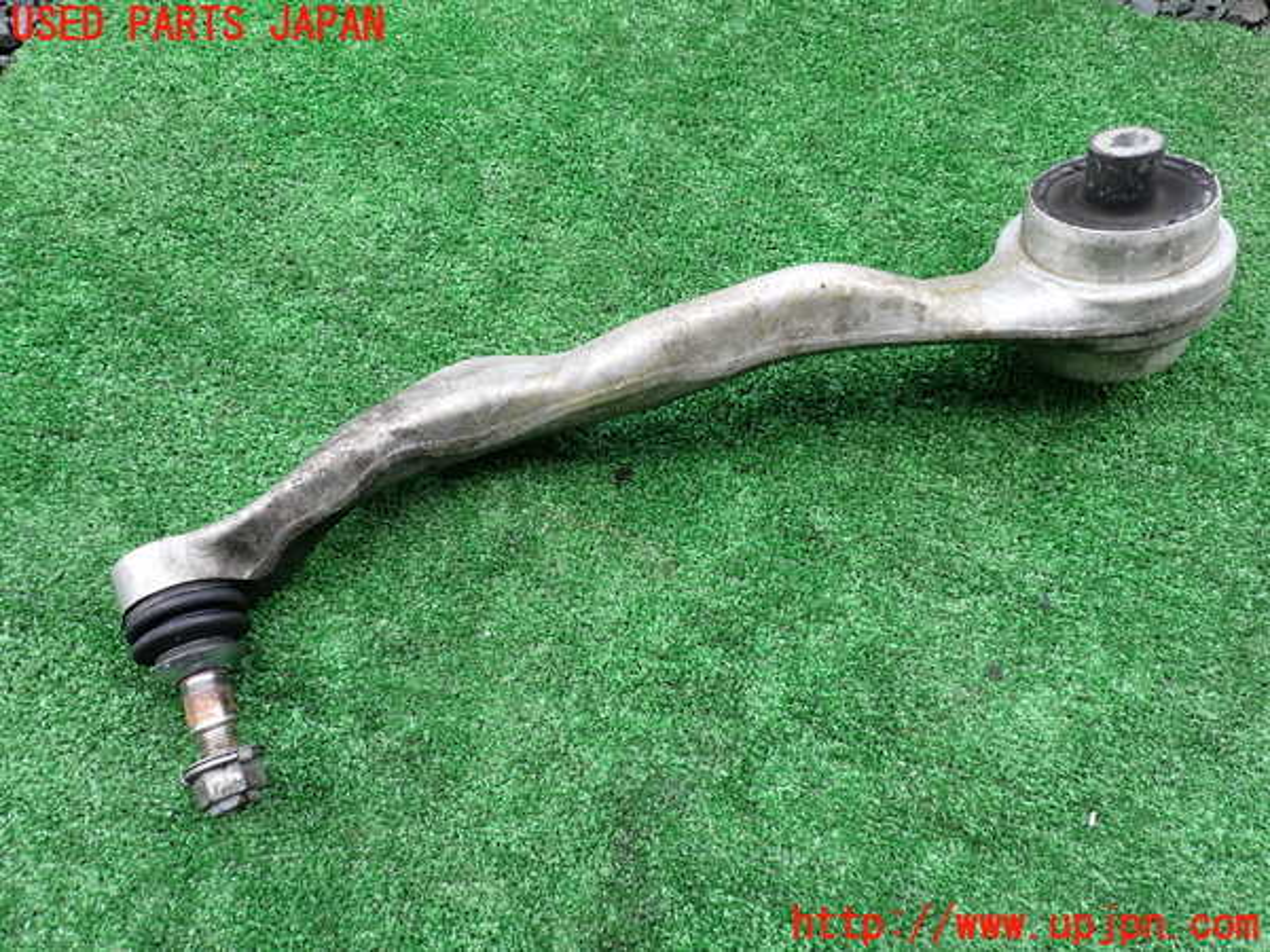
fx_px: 917
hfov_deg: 69.4
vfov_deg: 54.9
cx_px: 635
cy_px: 476
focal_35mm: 25
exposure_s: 1/160
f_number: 2.8
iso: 100
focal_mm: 4.5
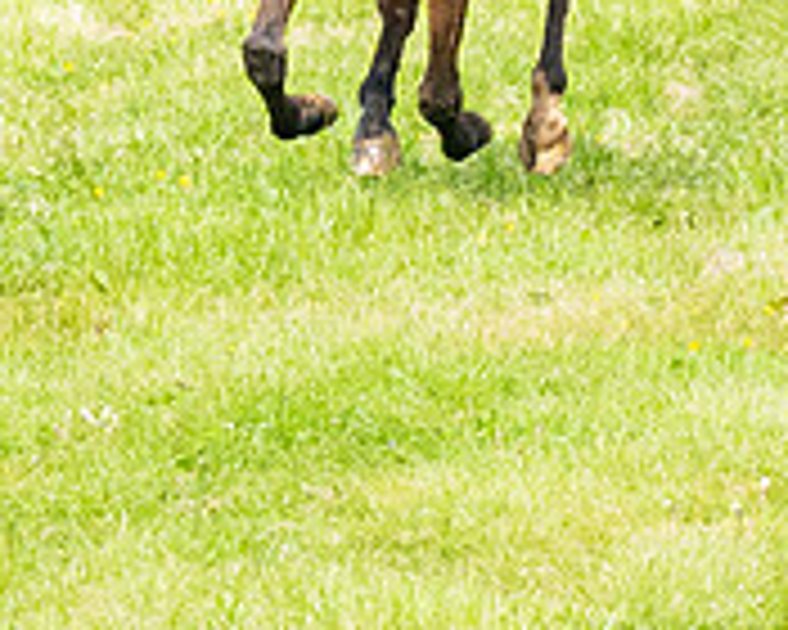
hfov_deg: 1.0
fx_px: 43402
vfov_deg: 0.8
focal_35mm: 1861
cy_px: -277
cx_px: 501
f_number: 5.6
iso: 400
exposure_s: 1/1600
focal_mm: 200
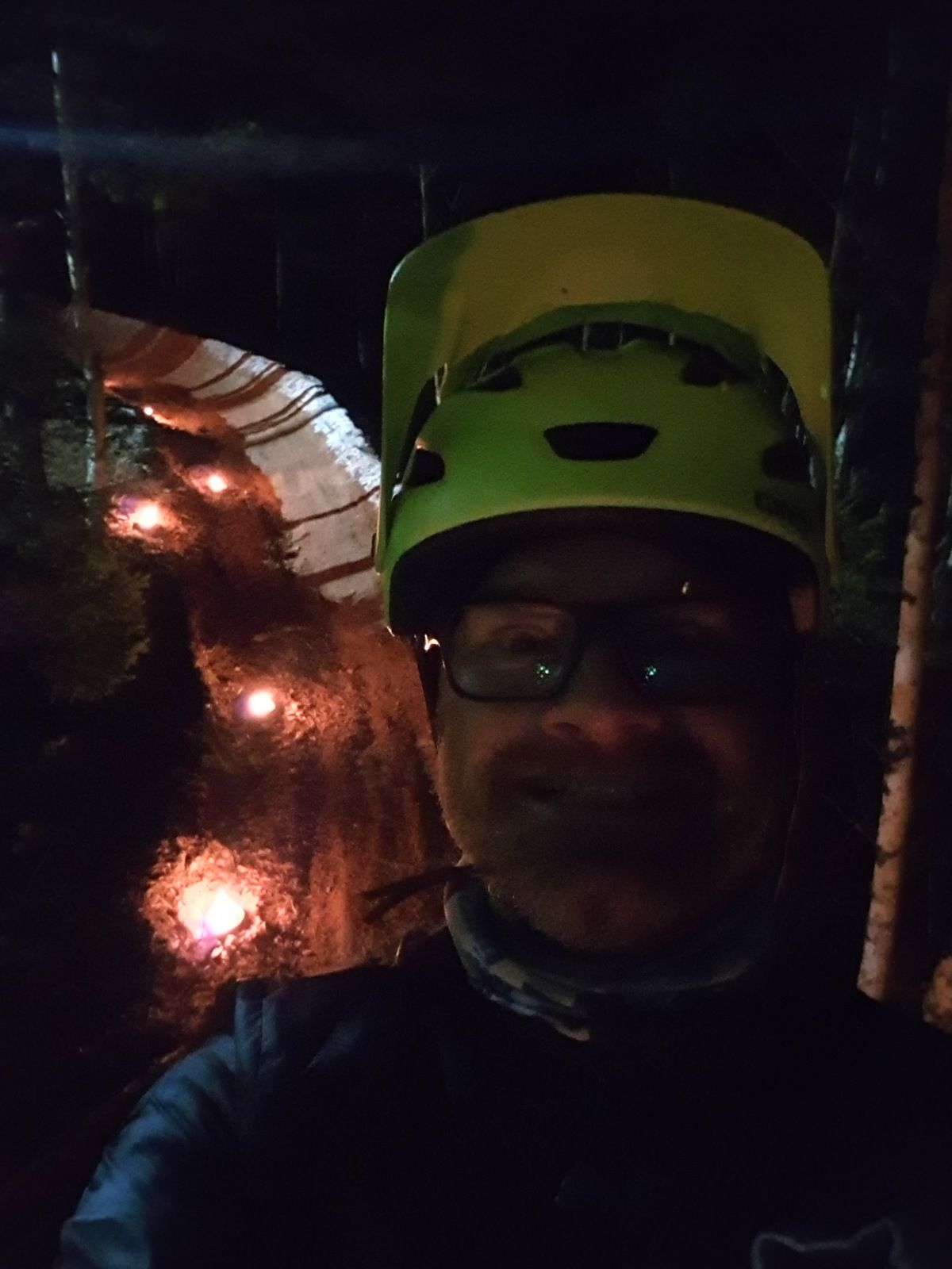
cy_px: 634
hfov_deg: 54.9
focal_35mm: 25
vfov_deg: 69.4
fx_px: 917
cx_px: 476
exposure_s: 1/13
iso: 1250
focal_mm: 2.95
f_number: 1.7
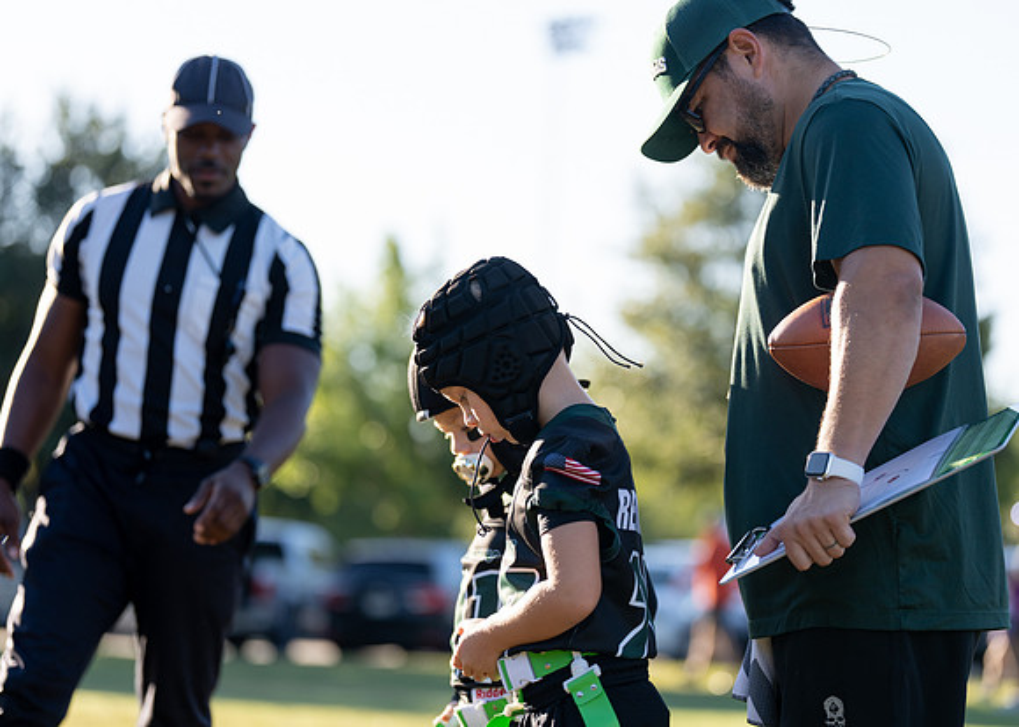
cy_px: 364
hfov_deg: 17.2
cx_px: 510
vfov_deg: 12.3
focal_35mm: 116
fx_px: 3365
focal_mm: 111
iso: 200
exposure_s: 1/1000
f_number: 2.8
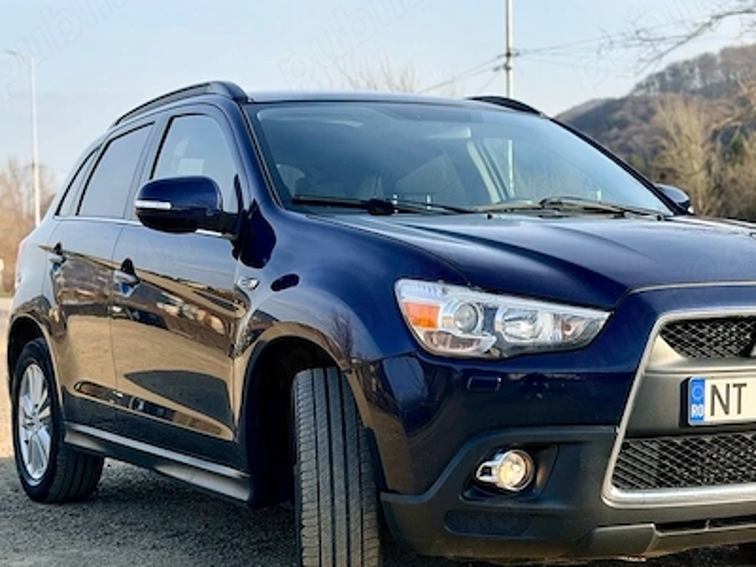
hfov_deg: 26.9
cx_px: 474
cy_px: 301
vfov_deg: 20.4
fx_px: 1572
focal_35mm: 72
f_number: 1.78
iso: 64
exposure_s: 1/1980
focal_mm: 6.76
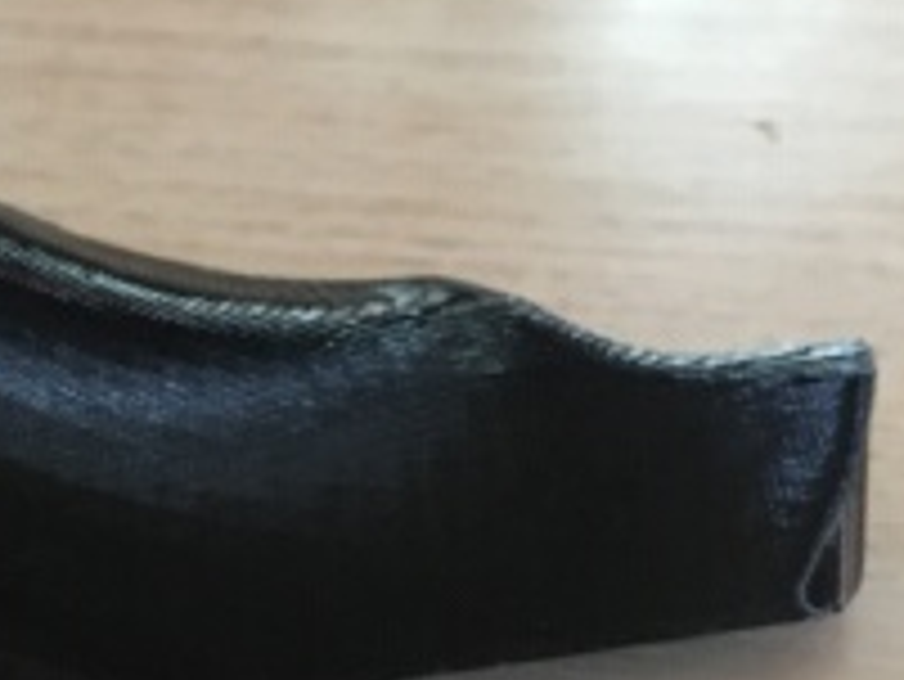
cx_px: -16
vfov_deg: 18.8
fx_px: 2012
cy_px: 617
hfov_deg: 24.1
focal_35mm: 77
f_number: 2.2
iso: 160
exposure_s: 1/4
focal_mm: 4.15
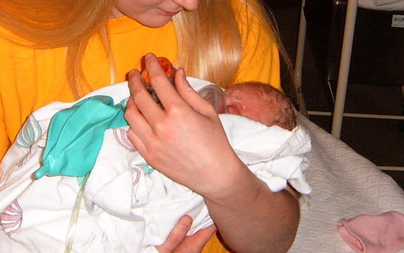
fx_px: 936
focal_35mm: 85
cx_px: 176
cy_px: 66
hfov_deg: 24.3
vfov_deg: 15.3
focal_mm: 6.2
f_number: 2.9
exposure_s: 1/30
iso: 141
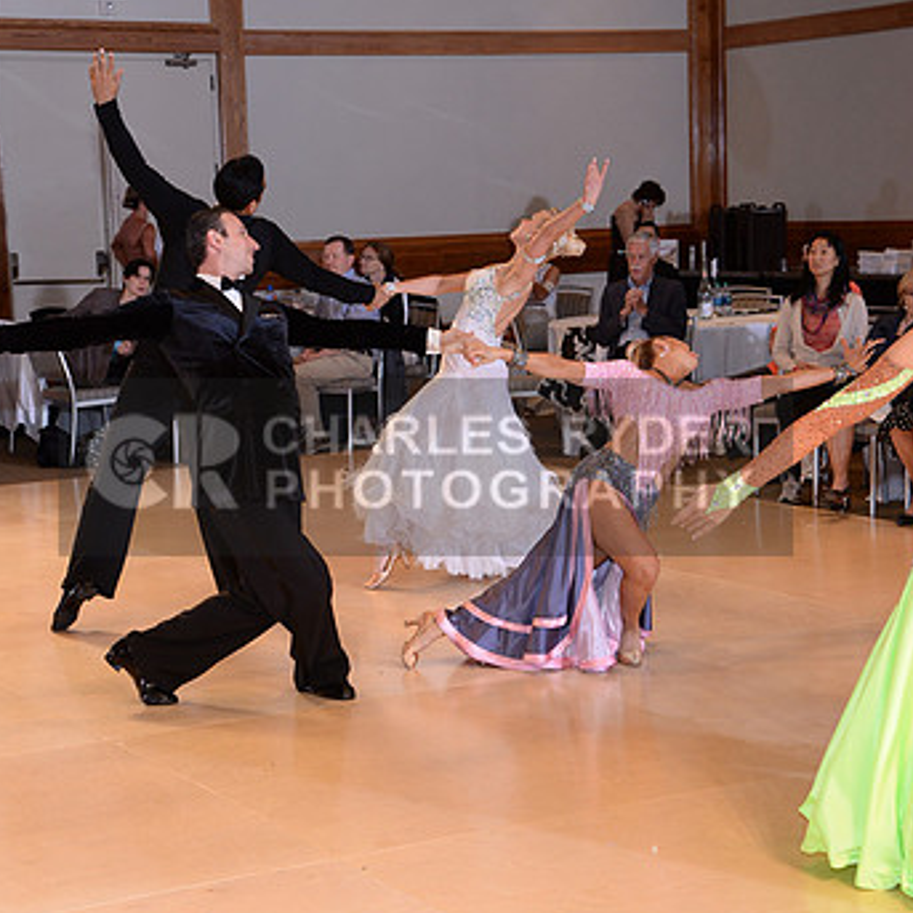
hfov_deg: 21.9
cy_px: 468
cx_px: 427
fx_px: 2357
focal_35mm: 79
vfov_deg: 21.9
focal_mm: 55
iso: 1250
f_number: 5
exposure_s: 1/200
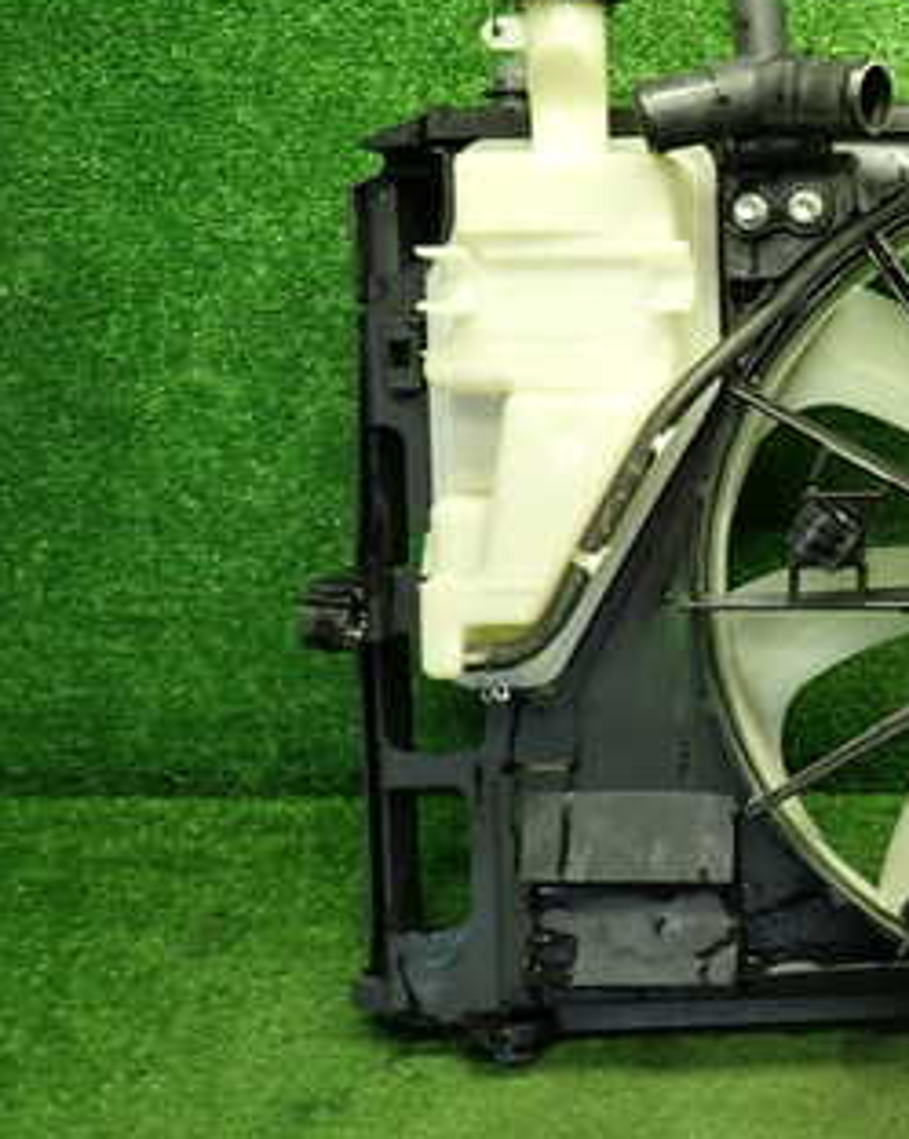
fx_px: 1583
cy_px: 449
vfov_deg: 39.4
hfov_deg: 28.1
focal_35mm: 47
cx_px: 1084
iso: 200
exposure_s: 1/30
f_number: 2
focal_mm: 4.5
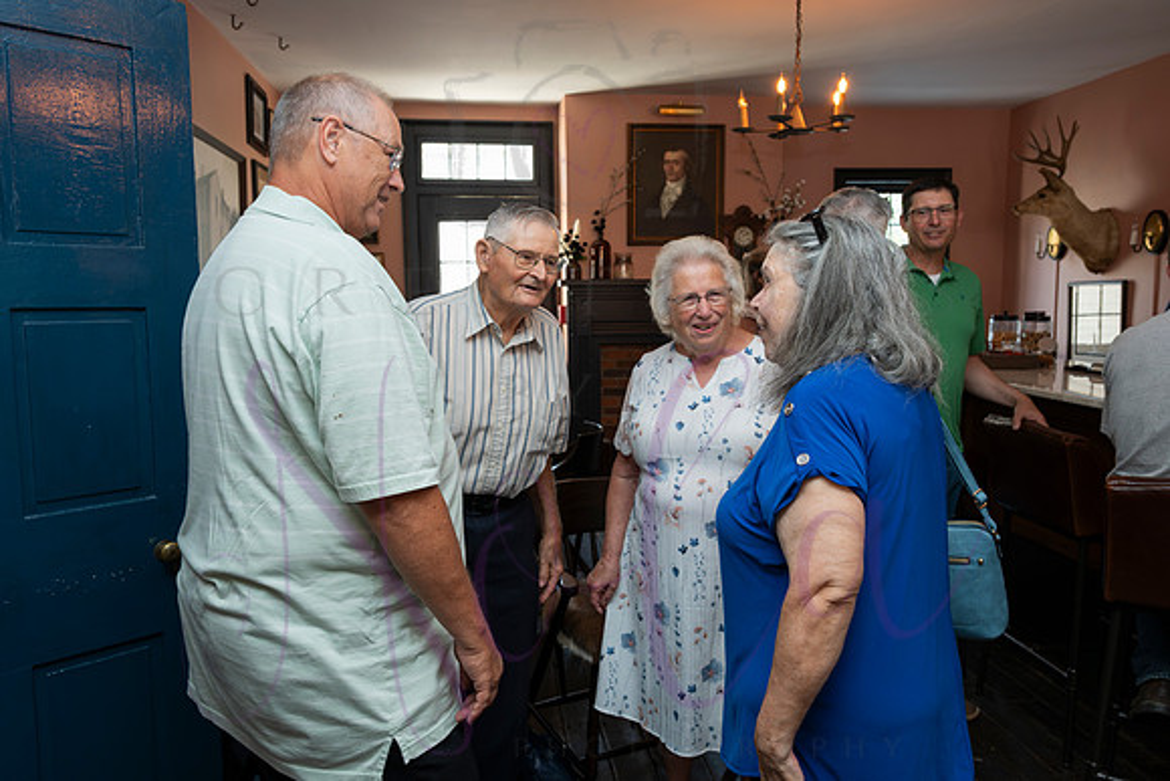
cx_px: 576
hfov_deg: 63.9
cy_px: 385
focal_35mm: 29
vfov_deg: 45.2
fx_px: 937
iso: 800
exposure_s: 1/60
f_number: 6.3
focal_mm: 28
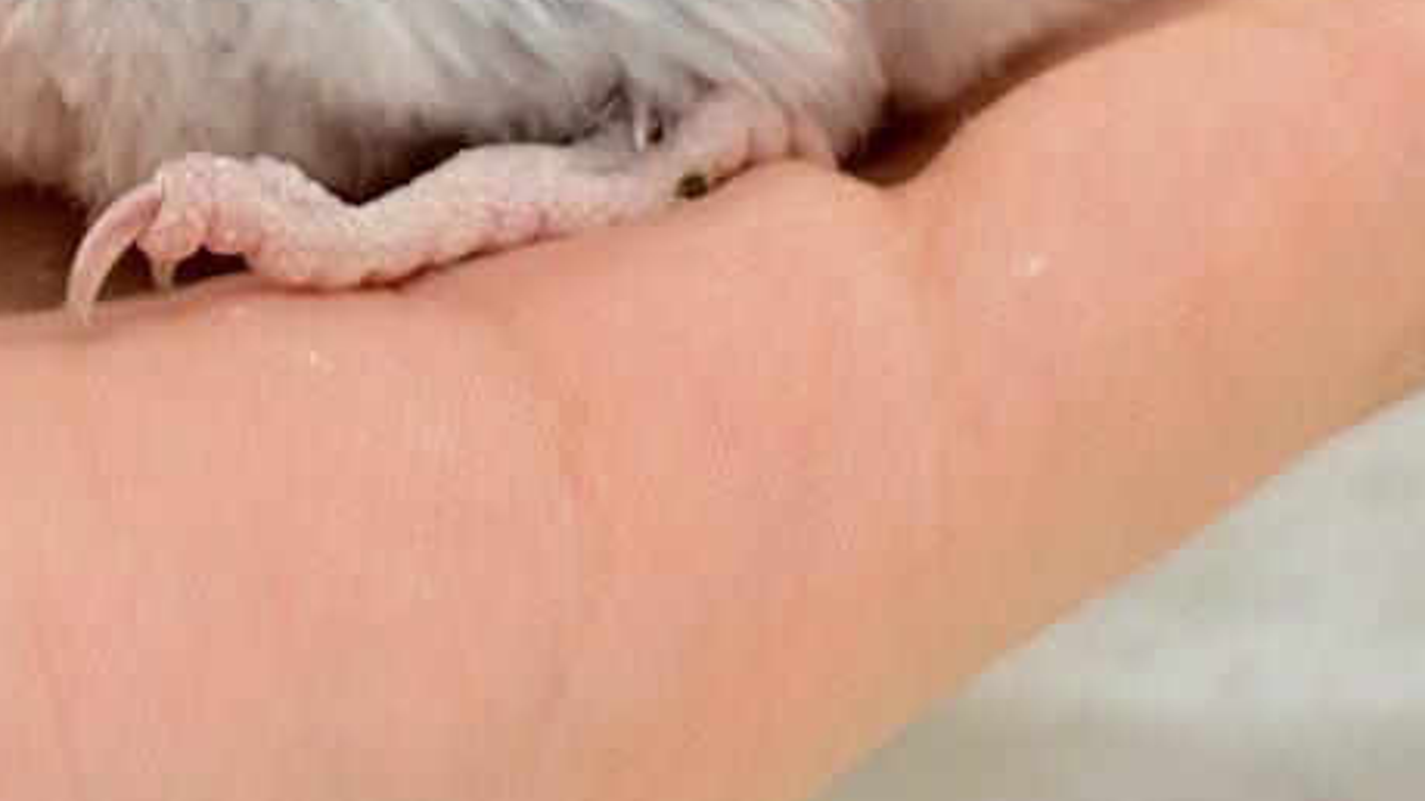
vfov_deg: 8.0
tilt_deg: -3.6
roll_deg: -3.8
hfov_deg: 14.4
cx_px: 236
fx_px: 5591
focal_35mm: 148
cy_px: -463
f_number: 1.6
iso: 64
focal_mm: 5.96
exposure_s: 1/100
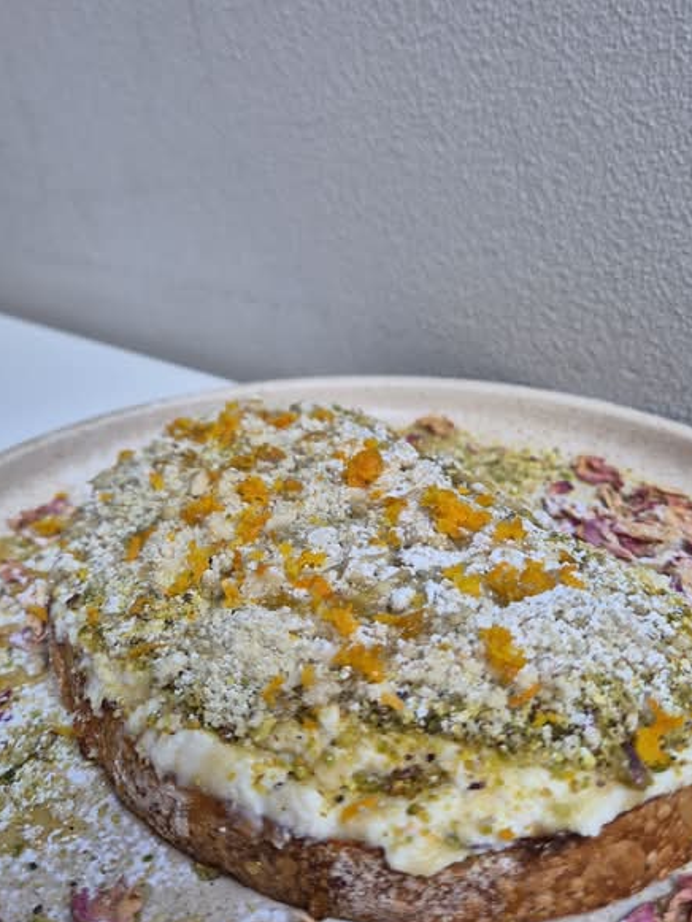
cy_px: 478
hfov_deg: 48.2
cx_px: 383
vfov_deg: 61.6
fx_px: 773
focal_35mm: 29
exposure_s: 1/100
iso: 100
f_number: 1.8
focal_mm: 5.4
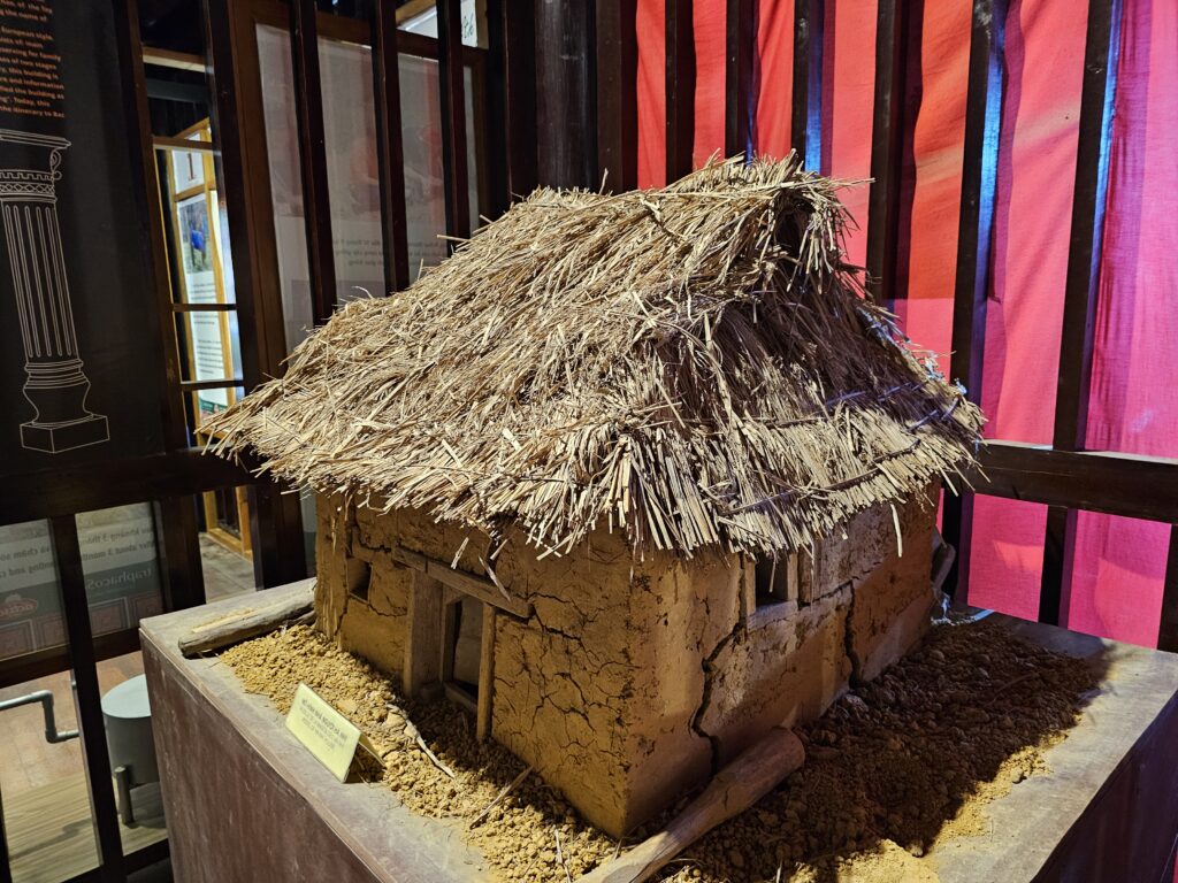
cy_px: 442
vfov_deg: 58.9
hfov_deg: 73.9
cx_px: 589
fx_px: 783
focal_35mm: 23
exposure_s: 1/25
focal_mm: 6.3
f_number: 1.7
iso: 500
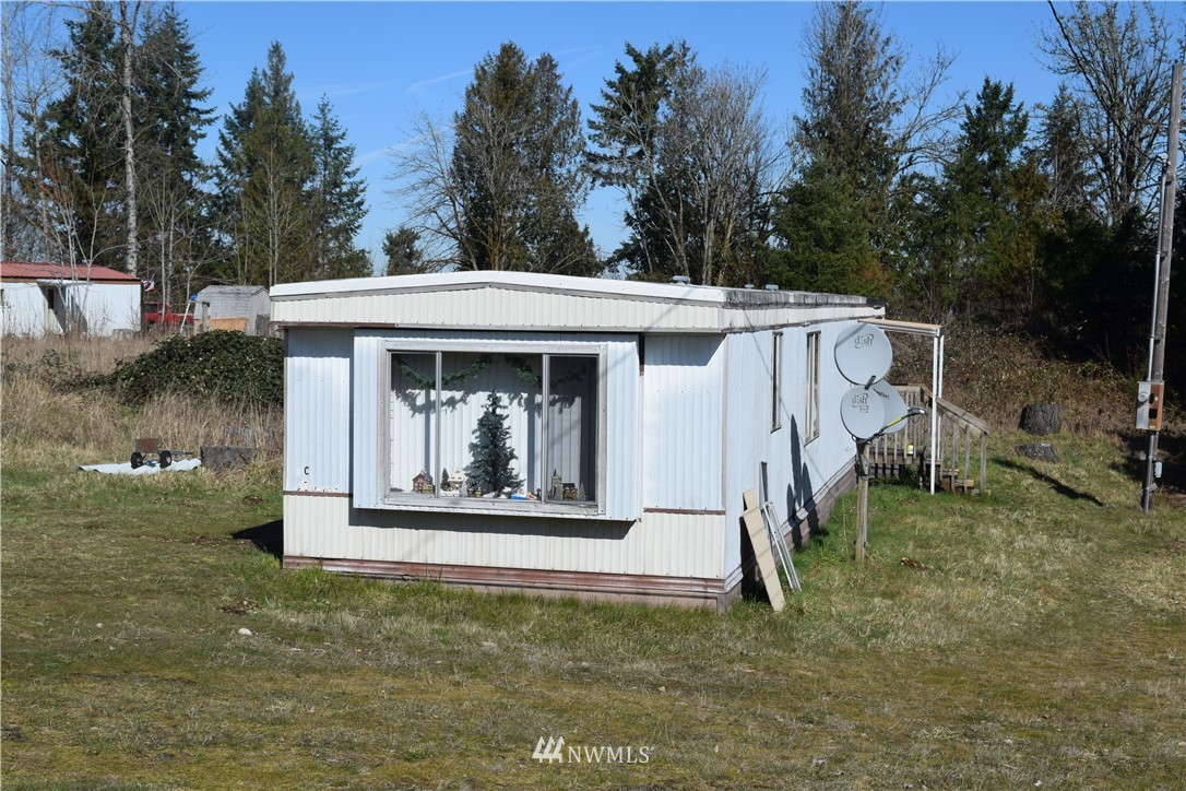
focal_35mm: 51
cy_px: 396
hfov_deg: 38.9
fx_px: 1680
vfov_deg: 26.5
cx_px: 593
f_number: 11
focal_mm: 34
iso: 200
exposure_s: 1/500
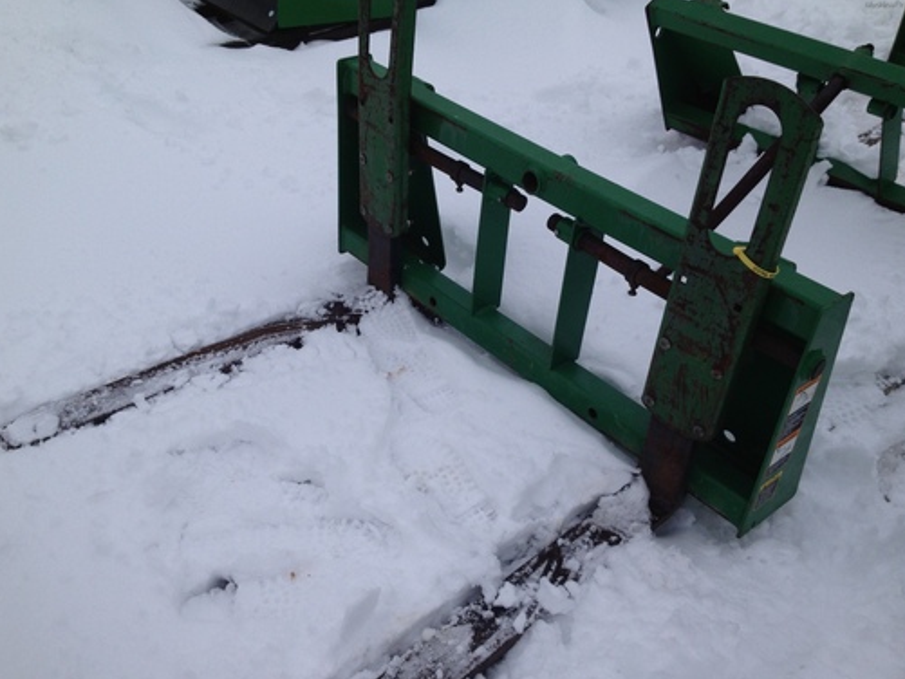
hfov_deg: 49.0
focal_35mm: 38
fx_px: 994
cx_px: 441
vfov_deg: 37.7
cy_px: 365
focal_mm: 4.28
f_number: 2.4
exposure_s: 1/1326
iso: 50
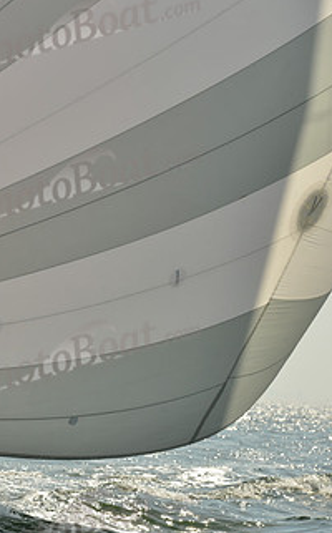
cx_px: -118
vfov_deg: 8.4
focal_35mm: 249
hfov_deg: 5.2
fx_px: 3613
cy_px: 291
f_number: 8
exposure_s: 1/1250
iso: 200
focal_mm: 135
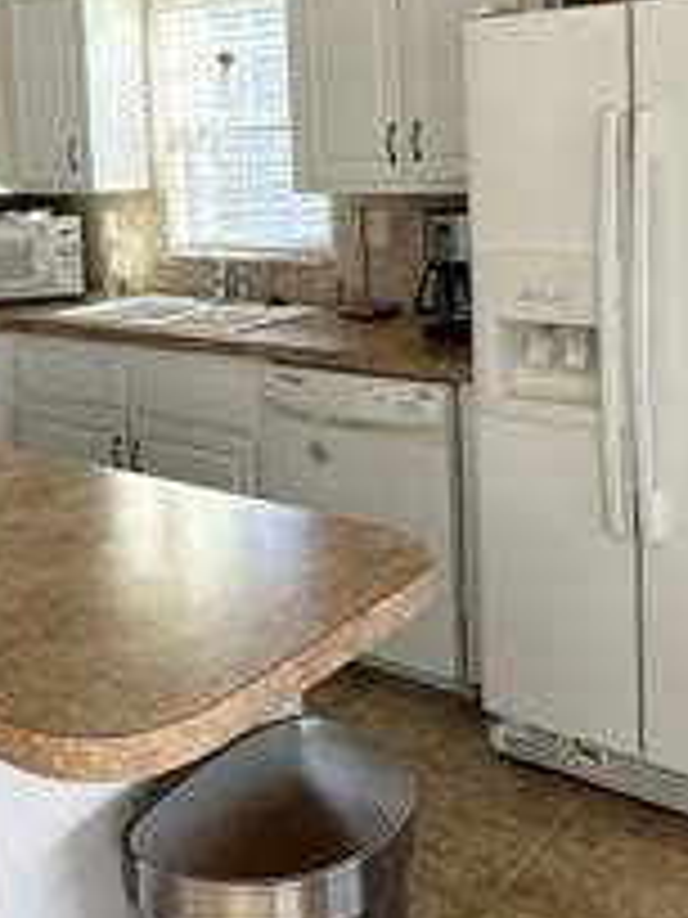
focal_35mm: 44
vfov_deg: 41.6
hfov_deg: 32.8
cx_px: 301
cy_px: 225
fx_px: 1166
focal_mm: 2.22
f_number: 2.2
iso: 64
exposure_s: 1/99
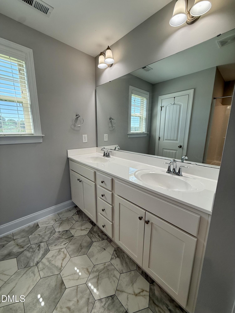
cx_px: 118
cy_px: 156
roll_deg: -0.9
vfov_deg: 102.1
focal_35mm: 14
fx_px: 127
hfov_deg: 85.7
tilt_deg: -11.7
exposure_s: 1/150
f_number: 2.2
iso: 64
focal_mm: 2.22
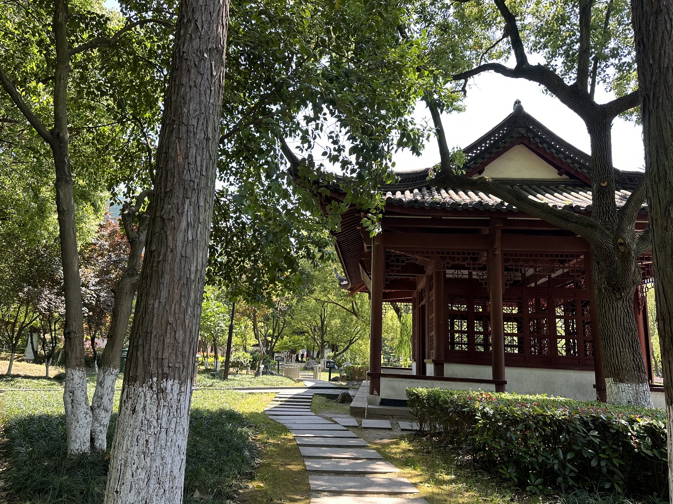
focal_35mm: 24
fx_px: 467
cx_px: 336
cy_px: 252
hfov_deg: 71.6
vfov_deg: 56.8
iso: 80
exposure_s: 1/398
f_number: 1.78
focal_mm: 6.86
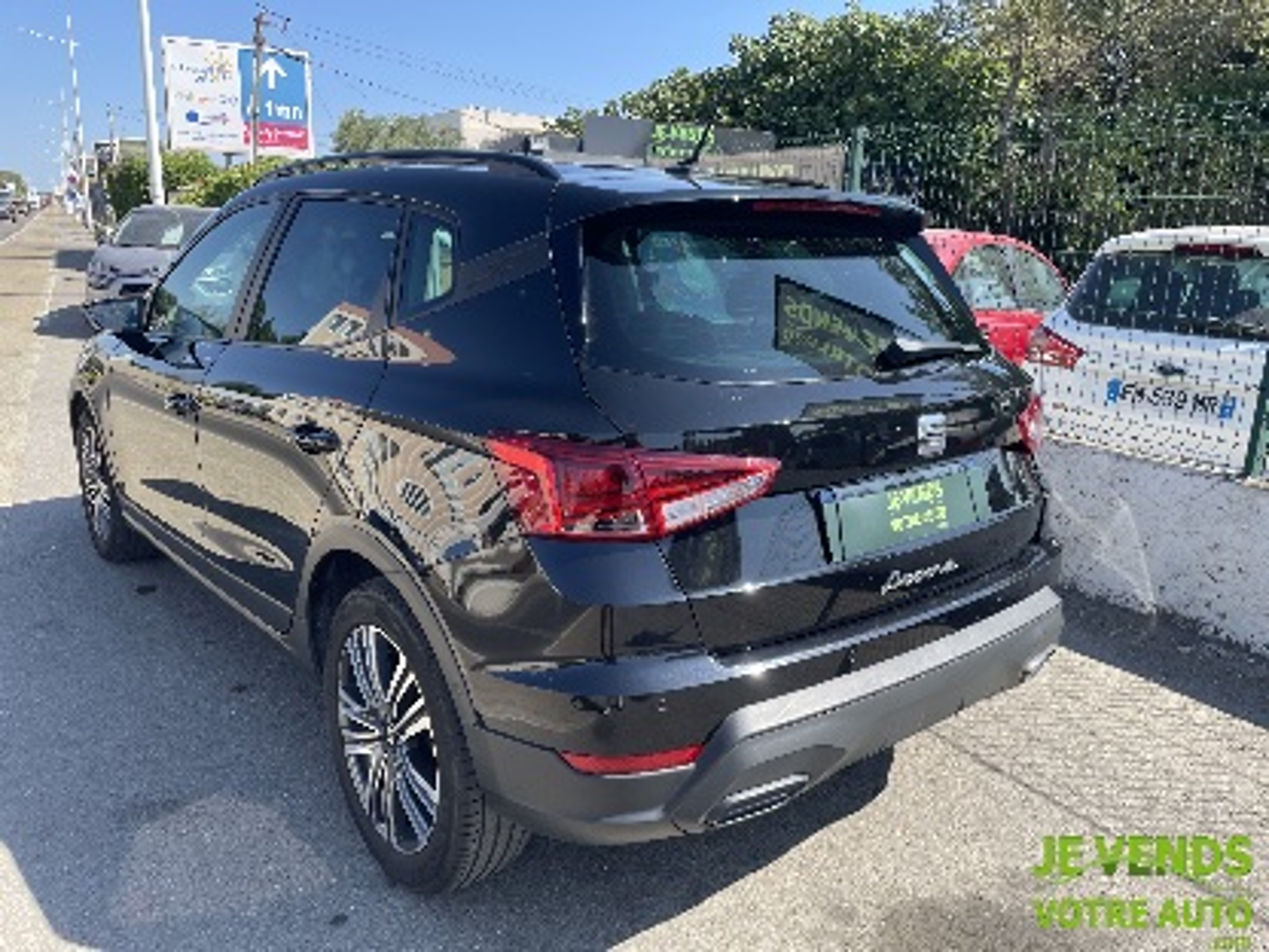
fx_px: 953
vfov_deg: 53.1
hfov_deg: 67.3
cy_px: 476
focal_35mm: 26
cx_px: 634
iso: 32
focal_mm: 4.2
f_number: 1.6
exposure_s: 1/1072
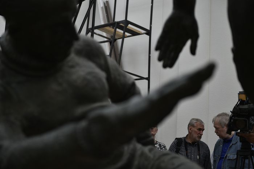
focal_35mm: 70
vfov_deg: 19.4
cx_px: 127
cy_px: 84
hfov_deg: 28.9
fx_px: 494
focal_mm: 70
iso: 1250
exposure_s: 1/200
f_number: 3.2
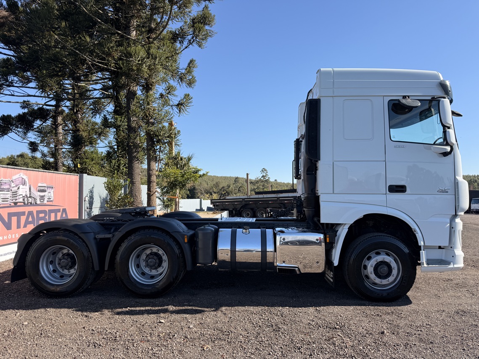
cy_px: 180
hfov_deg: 71.6
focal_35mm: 24
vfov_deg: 56.8
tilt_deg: +3.8
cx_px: 240
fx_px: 332
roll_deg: +0.3
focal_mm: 6.76
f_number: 1.78
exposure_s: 1/2611
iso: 80
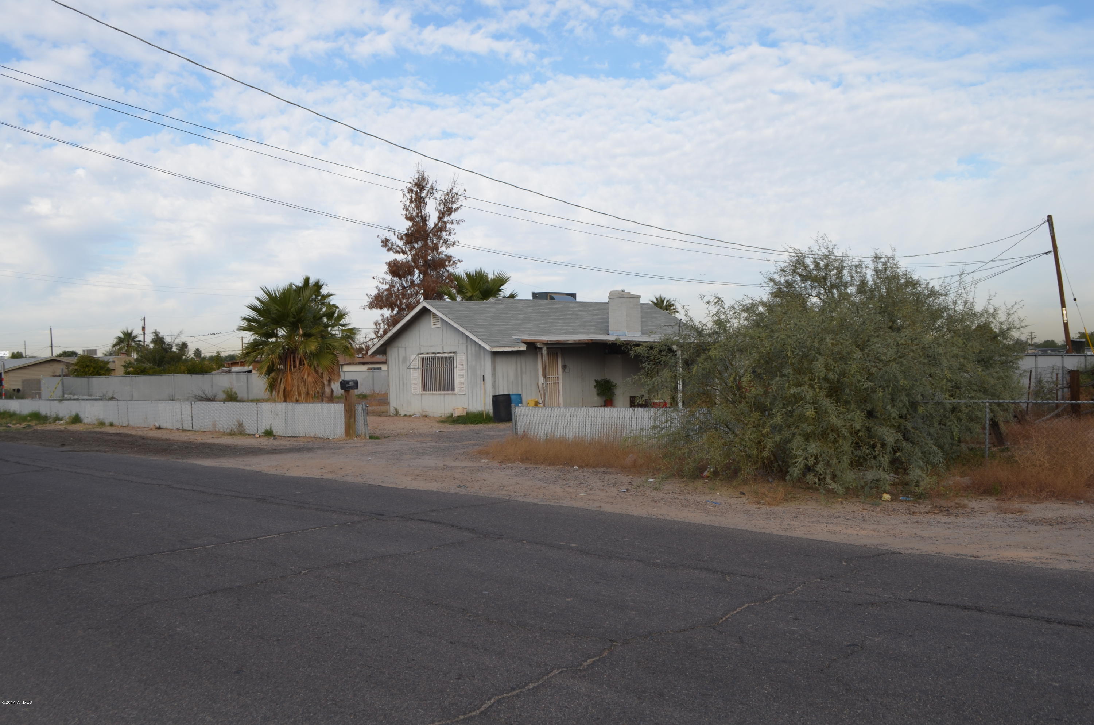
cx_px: 547
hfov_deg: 57.3
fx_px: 1001
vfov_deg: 39.8
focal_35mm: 33
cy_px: 362
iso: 100
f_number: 8
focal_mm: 22
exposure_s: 1/200
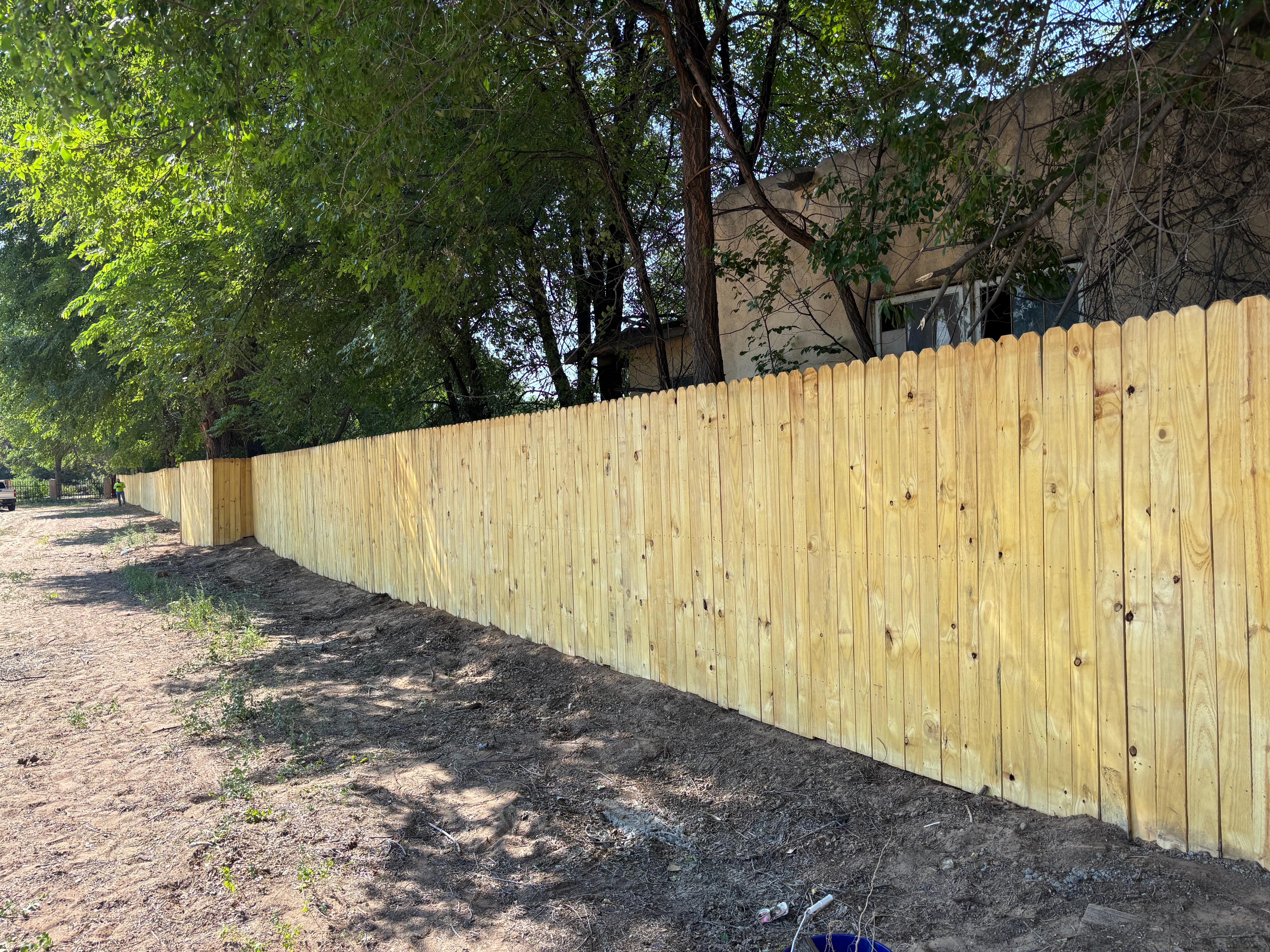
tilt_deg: +1.4
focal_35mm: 26
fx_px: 954
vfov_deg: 53.1
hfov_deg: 67.3
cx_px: 635
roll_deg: +2.6
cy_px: 476
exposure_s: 1/903
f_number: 1.6
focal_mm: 5.96
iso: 50
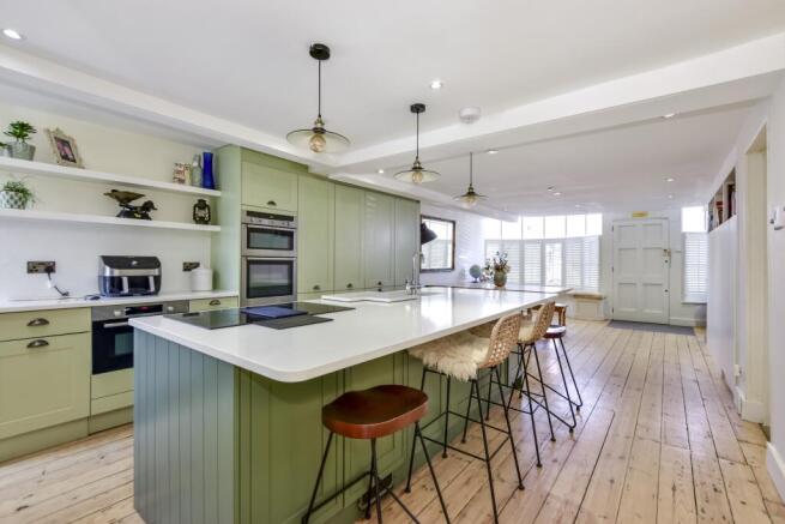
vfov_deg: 77.4
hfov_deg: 100.4
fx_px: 327
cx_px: 392
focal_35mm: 15
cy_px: 262
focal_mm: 10
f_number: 8
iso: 640
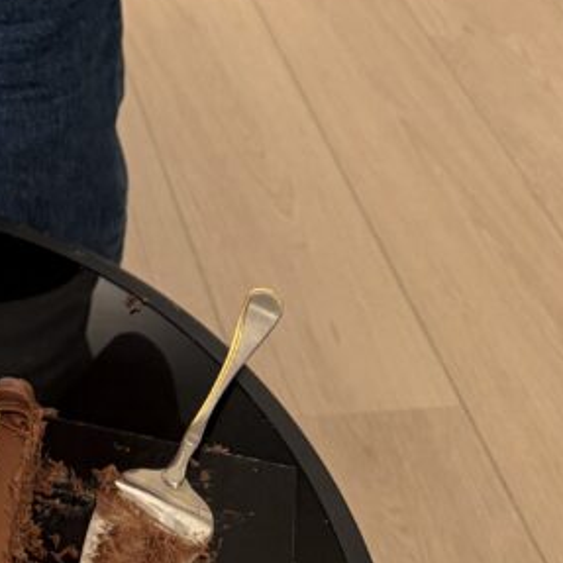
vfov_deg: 17.9
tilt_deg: -20.1
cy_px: -375
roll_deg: -0.4
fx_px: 1509
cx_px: -106
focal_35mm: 82
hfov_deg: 19.9
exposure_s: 1/100
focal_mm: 5.96
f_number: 1.6
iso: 100
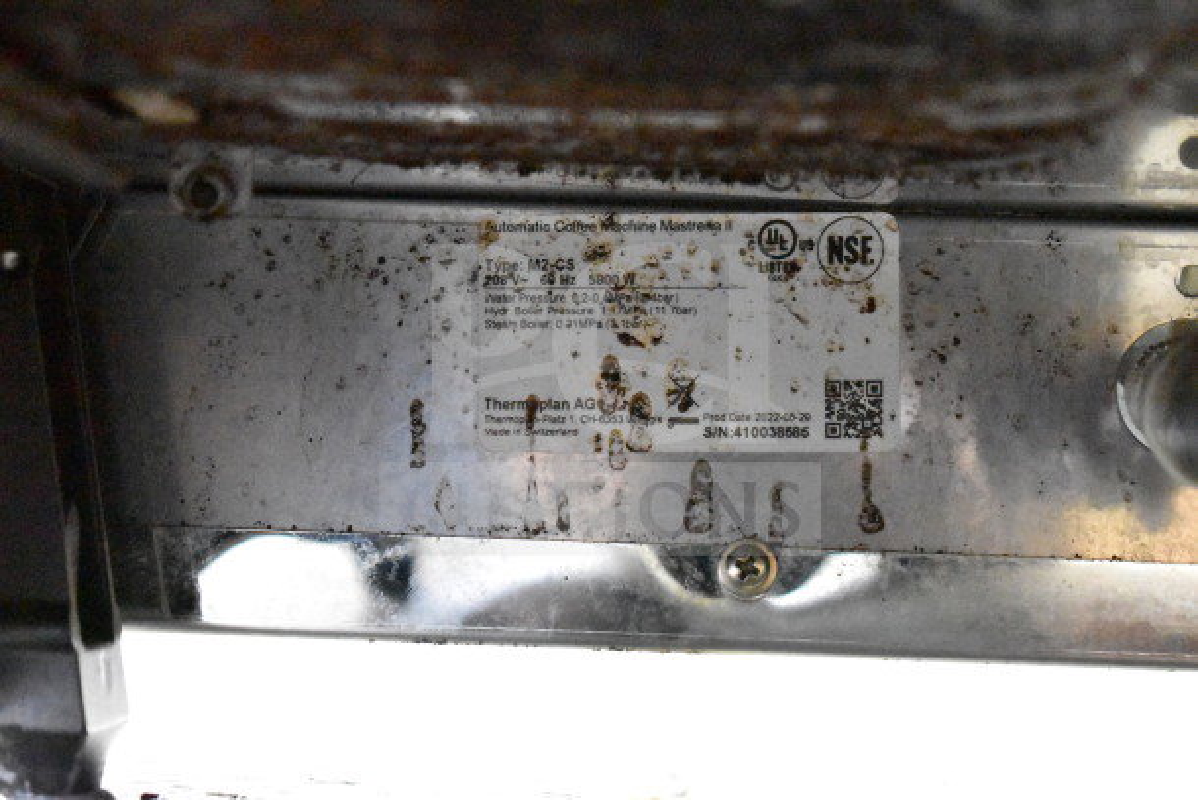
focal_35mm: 82
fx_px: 2746
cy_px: 400
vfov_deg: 16.6
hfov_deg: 24.6
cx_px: 599
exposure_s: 1/80
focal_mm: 55
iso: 25600
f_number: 5.6
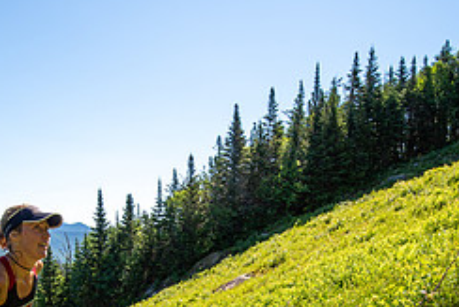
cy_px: 343
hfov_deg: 50.6
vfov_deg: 31.0
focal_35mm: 38
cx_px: 203
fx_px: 485
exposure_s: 1/500
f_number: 5
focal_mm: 16
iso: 100
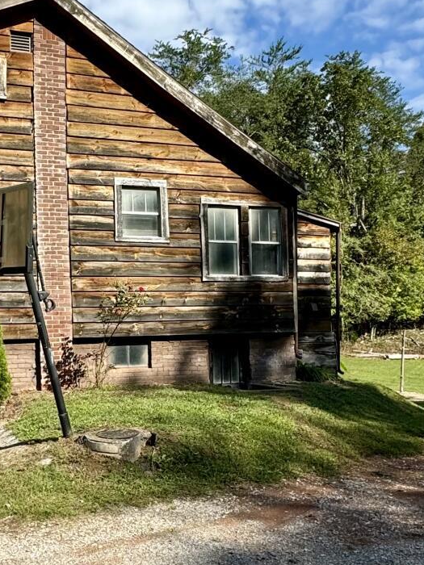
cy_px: 336
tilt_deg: -0.1
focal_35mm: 40
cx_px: 133
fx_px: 653
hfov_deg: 35.5
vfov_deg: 46.6
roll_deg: +2.0
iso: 40
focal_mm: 2.22
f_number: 2.2
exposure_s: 1/1160
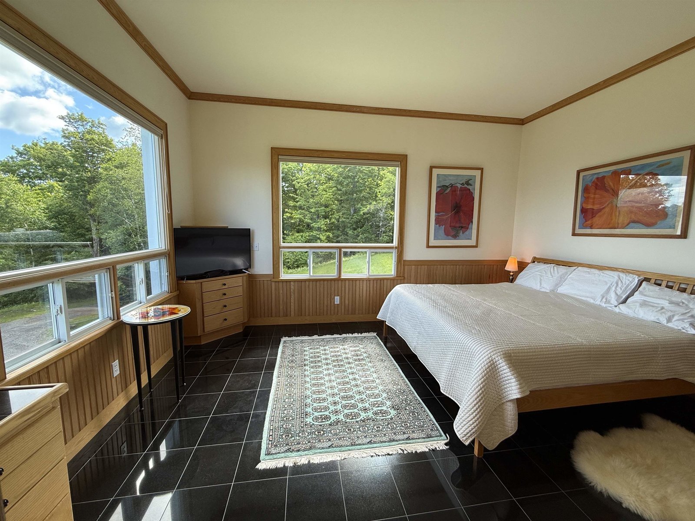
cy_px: 260
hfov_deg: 102.1
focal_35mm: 14
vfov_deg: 85.7
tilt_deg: -7.0
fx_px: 281
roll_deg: -0.8
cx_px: 348
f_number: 2.2
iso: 50
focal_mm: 2.22
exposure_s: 1/120
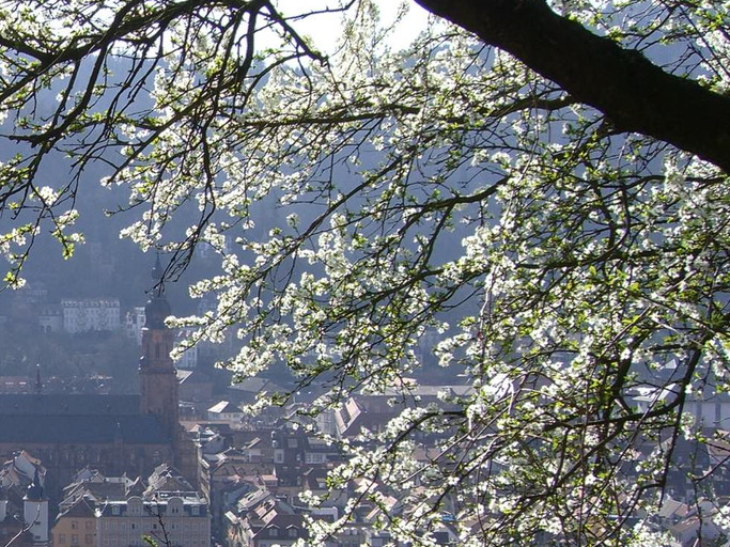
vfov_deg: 16.6
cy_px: 364
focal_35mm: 89
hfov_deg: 20.8
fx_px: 1877
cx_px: -94
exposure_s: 1/500
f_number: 4
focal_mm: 7.9
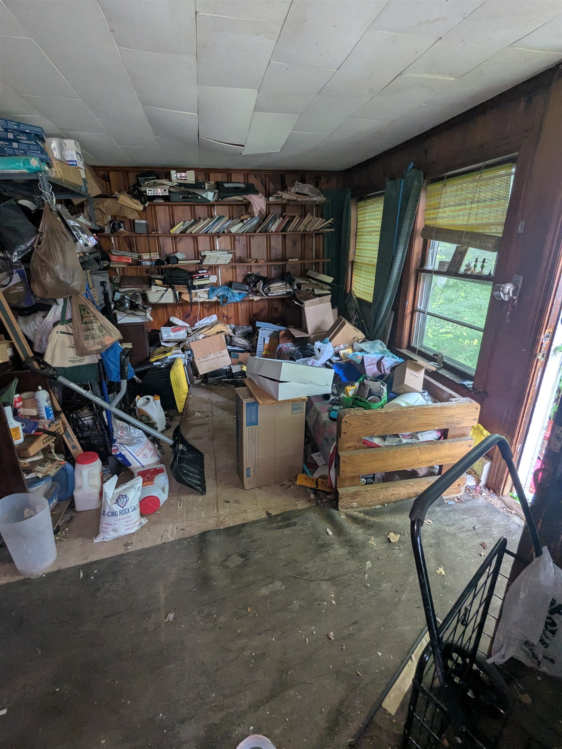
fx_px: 346
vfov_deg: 94.5
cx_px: 281
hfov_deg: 78.1
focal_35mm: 16
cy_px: 374
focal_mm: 2.35
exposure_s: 1/40
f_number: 2.2
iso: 234
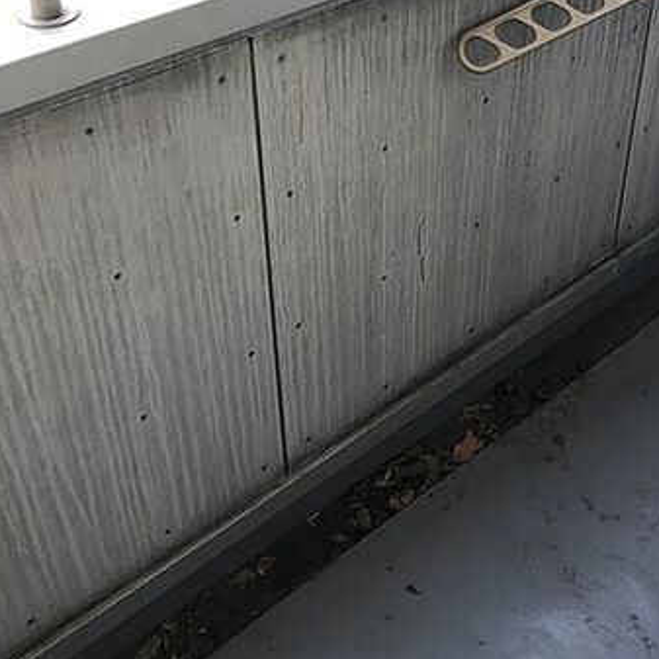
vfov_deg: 35.8
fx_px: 1012
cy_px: 229
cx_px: 385
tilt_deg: -33.8
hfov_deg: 36.0
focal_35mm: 47
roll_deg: -0.8
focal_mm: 4
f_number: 1.8
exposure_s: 1/50
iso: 25
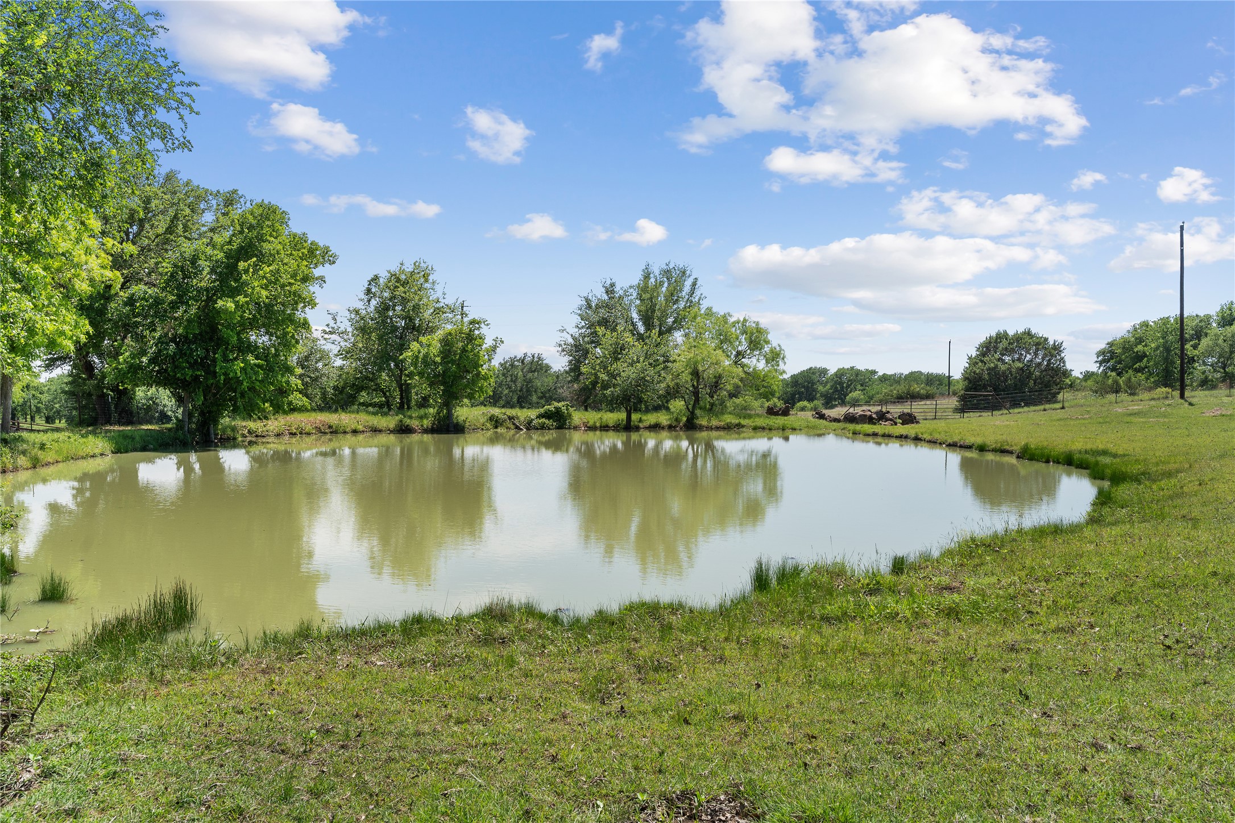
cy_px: 412
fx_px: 960
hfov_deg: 65.5
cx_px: 618
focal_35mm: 28
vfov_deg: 46.4
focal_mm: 28
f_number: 9
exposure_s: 1/250
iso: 160
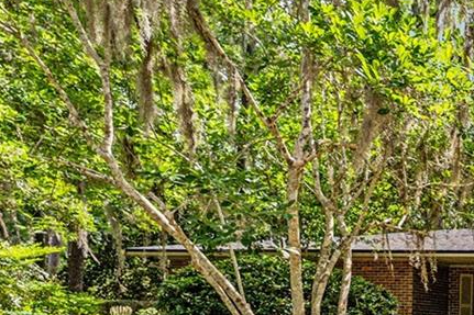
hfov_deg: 24.5
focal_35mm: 54
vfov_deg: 23.5
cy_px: 342
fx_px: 714
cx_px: 773
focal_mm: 14.6
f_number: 7.1
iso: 400
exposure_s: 1/500
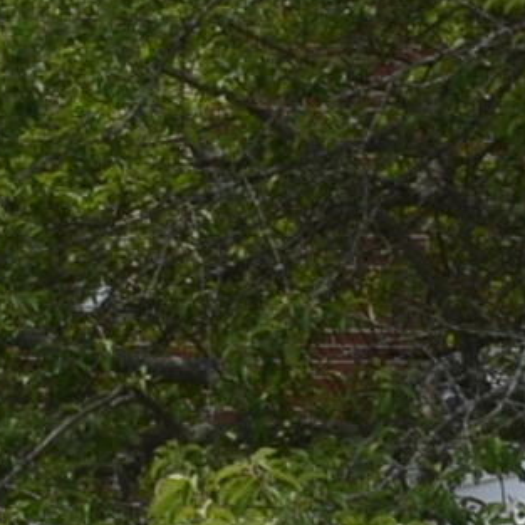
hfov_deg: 6.4
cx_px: -404
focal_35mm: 269
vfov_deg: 6.4
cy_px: -193
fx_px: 4616
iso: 100
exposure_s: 1/200
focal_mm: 22
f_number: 9
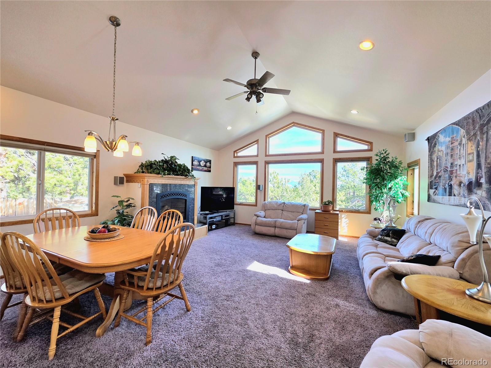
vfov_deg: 89.9
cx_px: 246
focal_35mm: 13
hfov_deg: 106.2
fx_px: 184
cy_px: 184
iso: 40
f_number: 1.9
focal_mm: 2.2
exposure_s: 1/120
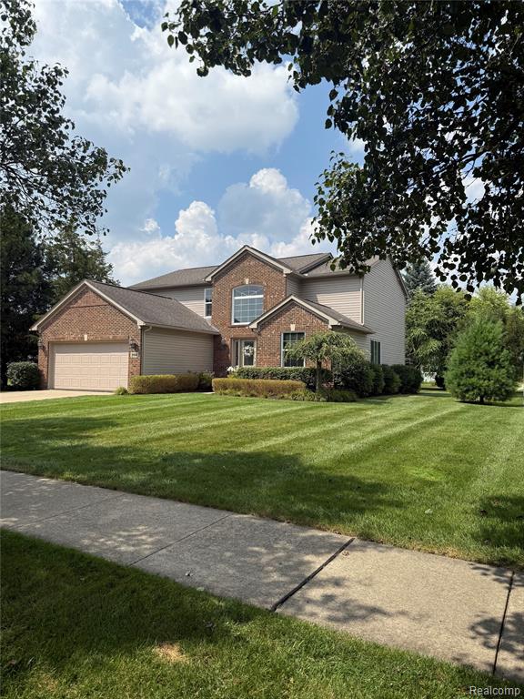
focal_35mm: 24
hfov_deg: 56.8
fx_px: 484
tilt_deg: +1.8
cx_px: 262
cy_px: 350
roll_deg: -0.4
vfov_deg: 71.6
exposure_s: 1/4975
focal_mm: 6.76
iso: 80
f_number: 1.78
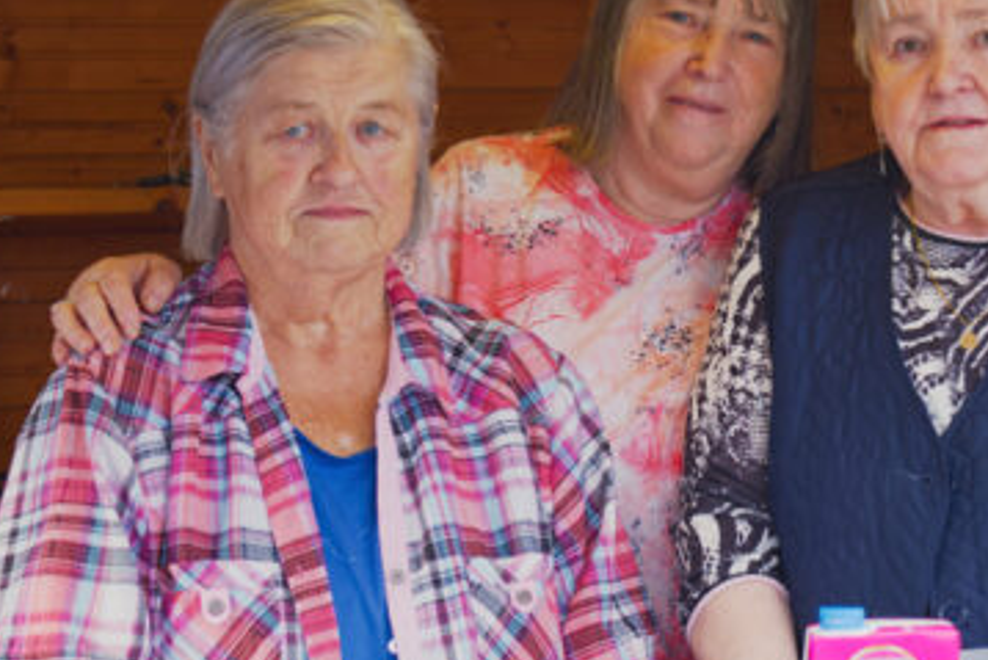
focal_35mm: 143
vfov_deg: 9.6
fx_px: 3926
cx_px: 709
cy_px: 319
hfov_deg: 14.3
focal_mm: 50
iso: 100
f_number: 4
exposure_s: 1/60
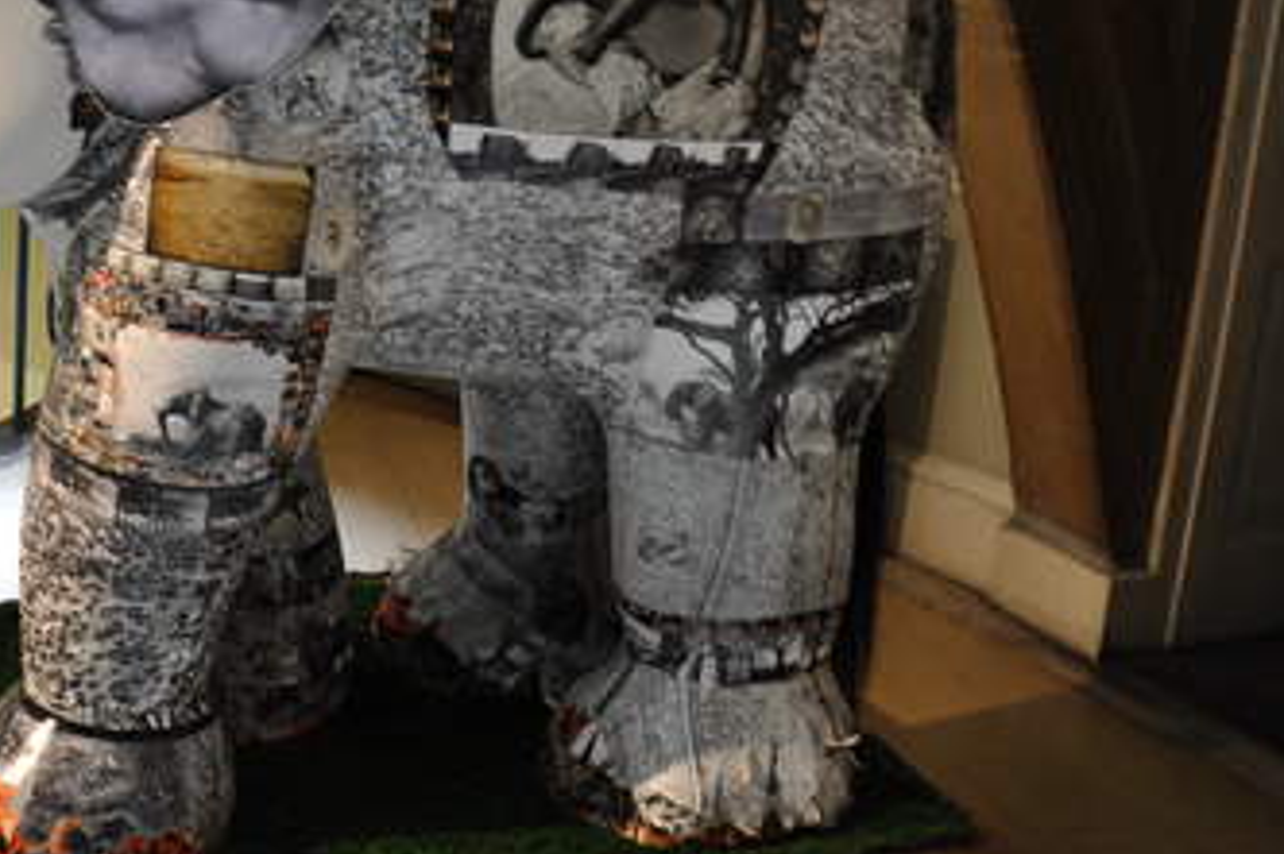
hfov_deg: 36.5
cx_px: 205
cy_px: 164
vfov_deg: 25.5
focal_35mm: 52
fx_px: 1854
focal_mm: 18
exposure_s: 1/2
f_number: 3.5
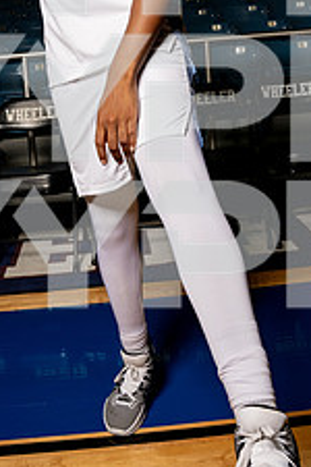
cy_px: 100
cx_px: 122
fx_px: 622
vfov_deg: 39.6
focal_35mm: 48
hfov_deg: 28.0
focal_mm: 24
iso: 250
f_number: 7.1
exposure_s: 1/125
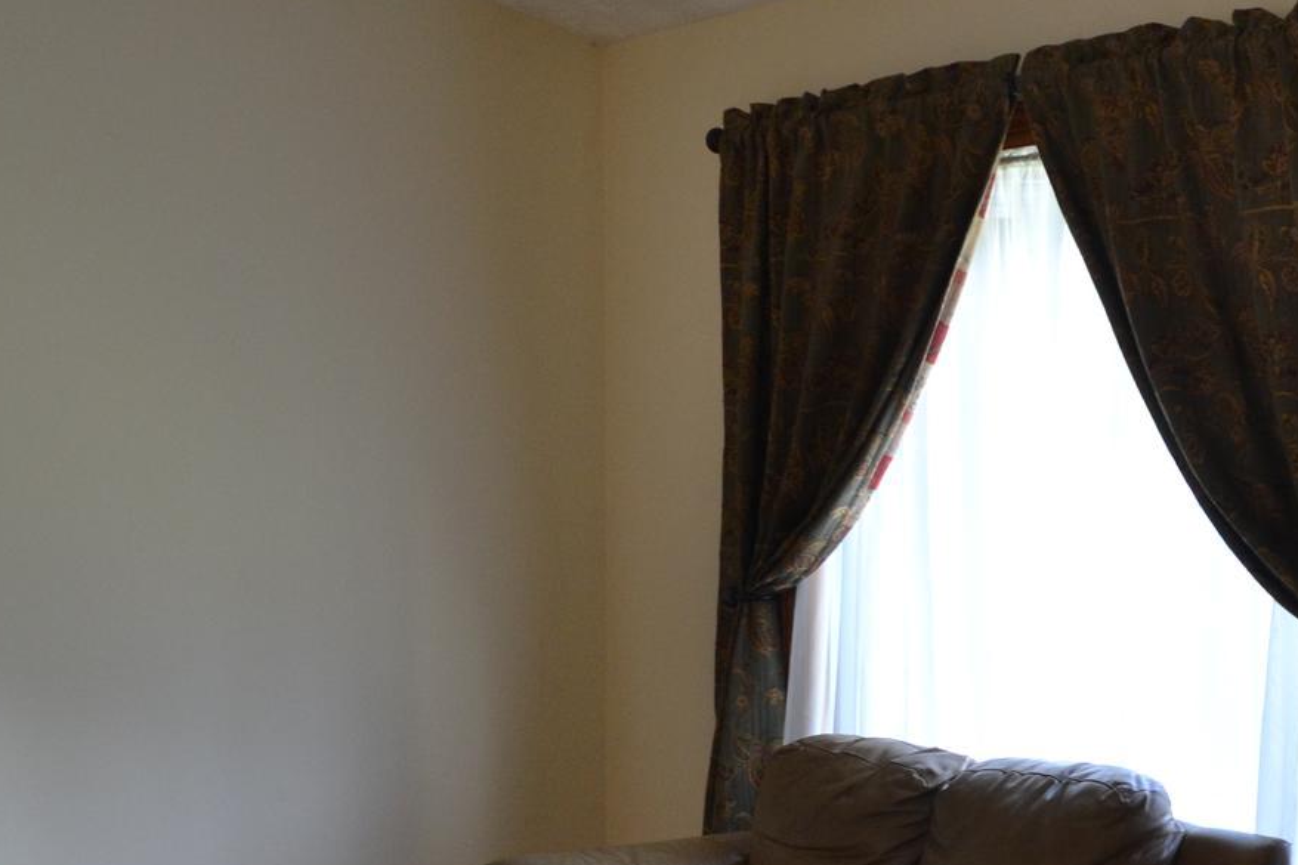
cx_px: 998
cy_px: 690
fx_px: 2271
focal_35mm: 63
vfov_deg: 21.3
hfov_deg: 31.2
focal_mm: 18
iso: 500
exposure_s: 1/60
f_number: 3.5
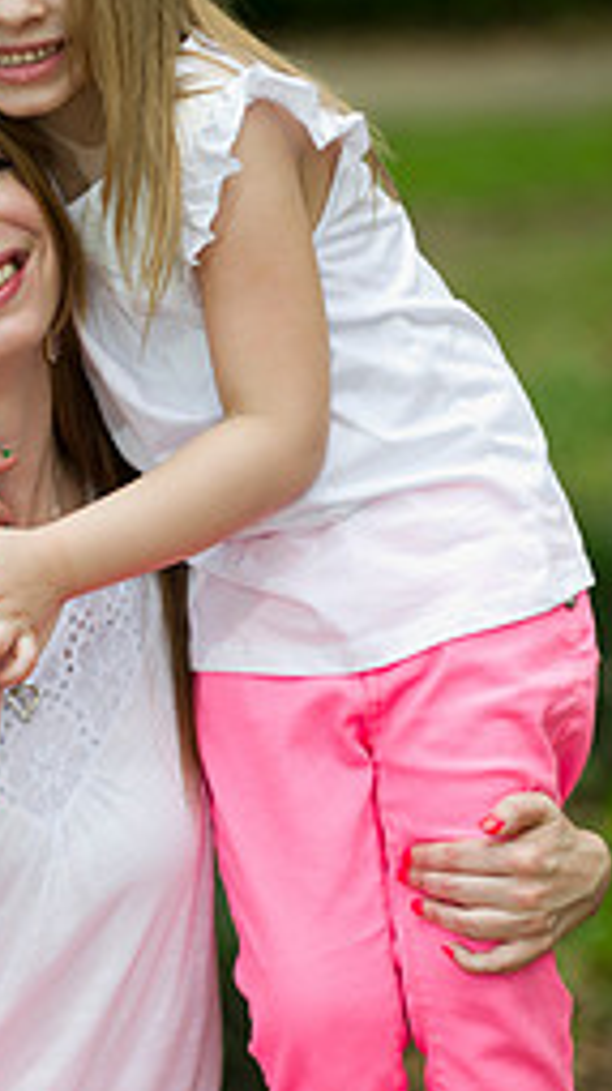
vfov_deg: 9.3
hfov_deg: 5.2
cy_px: 646
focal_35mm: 231
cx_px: 131
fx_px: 6680
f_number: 2.8
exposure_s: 1/250
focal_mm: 125
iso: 200
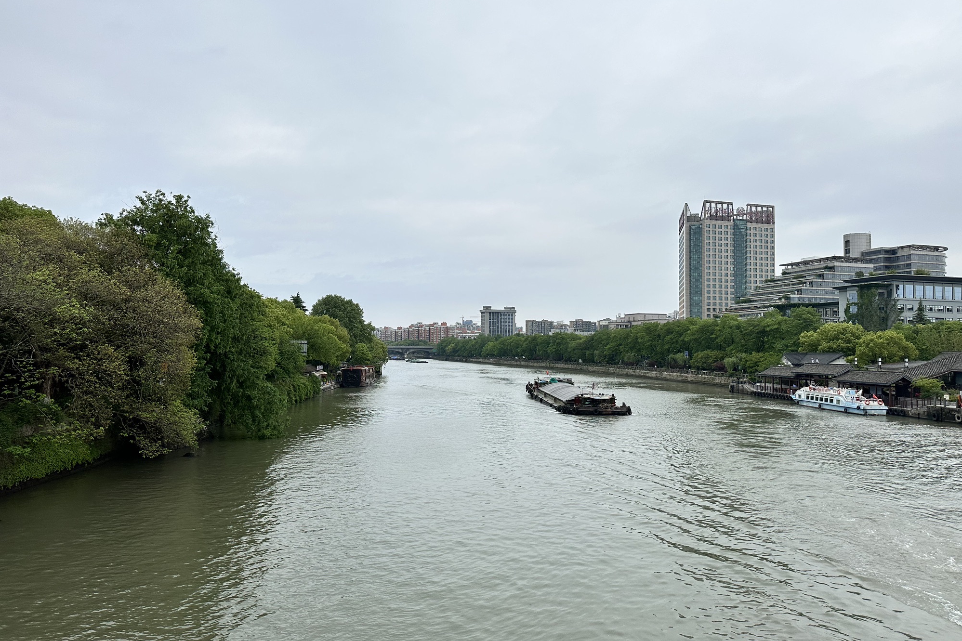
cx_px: 481
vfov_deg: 51.3
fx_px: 668
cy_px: 316
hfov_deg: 71.5
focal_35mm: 25
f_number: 1.78
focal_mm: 6.86
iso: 80
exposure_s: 1/6211
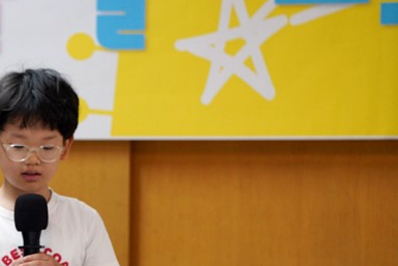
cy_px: 215
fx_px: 5165
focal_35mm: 467
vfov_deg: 2.9
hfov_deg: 4.4
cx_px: -38
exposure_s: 1/250
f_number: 4
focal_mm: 200
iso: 1250
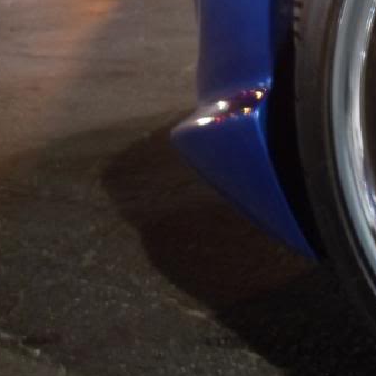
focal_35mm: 91
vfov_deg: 18.9
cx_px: 553
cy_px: 60
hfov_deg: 17.3
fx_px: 1118
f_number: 2.8
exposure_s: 1/1.43
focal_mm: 6.3
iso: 200
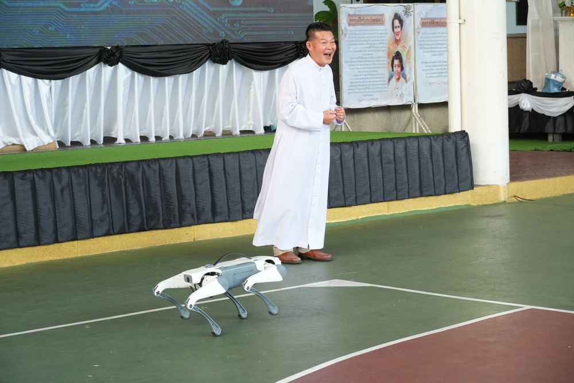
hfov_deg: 23.8
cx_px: 287
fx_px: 1363
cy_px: 192
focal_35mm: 86
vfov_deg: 16.0
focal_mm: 57
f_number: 5.6
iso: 1000
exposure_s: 1/125
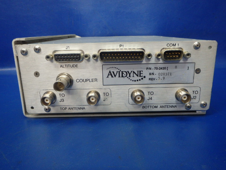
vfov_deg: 49.7
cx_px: 113
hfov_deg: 63.4
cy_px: 85
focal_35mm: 28
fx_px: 183
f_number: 3.9
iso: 500
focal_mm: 5
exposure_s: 1/30
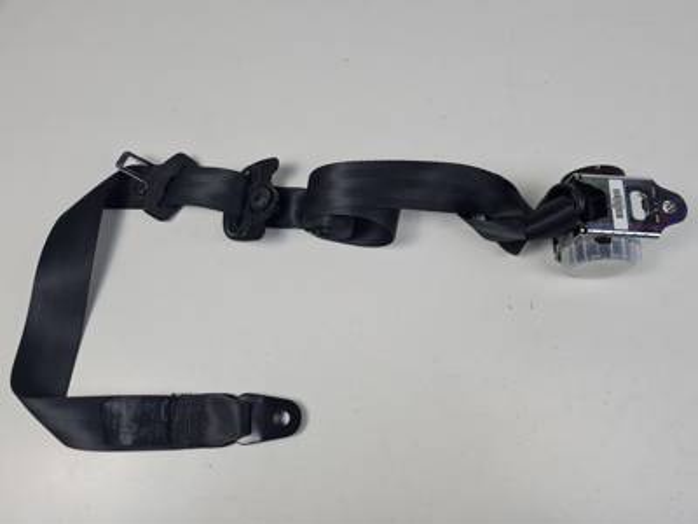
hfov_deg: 67.3
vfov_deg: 53.1
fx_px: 524
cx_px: 349
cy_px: 262
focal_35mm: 26
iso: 50
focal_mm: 5.4
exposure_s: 1/511
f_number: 1.8
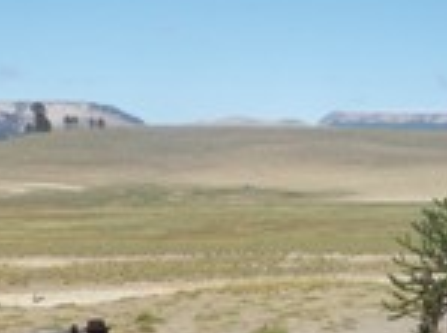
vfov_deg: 13.9
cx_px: 225
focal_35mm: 106
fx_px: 1365
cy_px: 159
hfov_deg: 18.6
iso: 64
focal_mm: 6.3
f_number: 5.4
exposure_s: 1/250
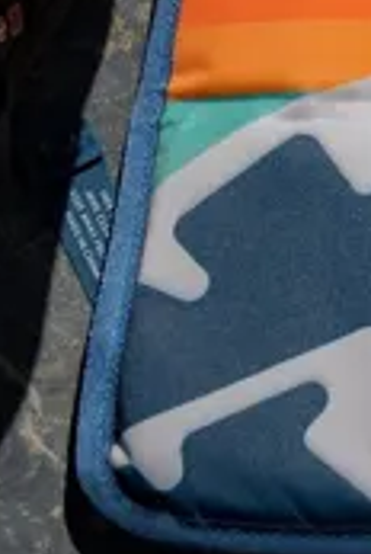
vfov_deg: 7.3
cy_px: -370
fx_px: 4265
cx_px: 1257
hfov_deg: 4.7
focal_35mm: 277
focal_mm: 40
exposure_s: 1/1250
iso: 100
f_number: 3.5
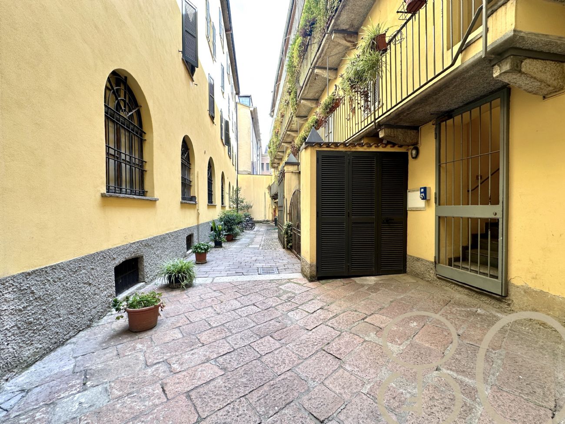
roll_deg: +0.6
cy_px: 212
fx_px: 229
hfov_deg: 102.1
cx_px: 282
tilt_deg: -1.4
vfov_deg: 85.7
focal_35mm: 14
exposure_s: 1/108
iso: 40
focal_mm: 2.22
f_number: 2.2
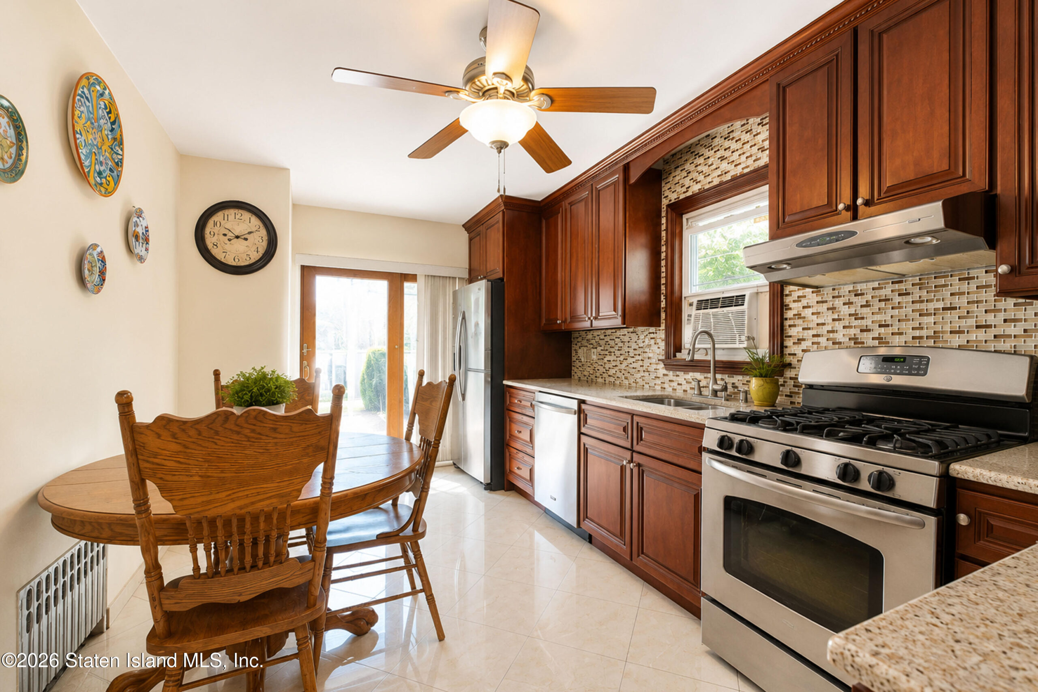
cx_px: 519
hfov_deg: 100.4
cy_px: 346
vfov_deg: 77.3
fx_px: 432
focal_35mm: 15
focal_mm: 10
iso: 2000
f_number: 4.5
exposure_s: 1/40
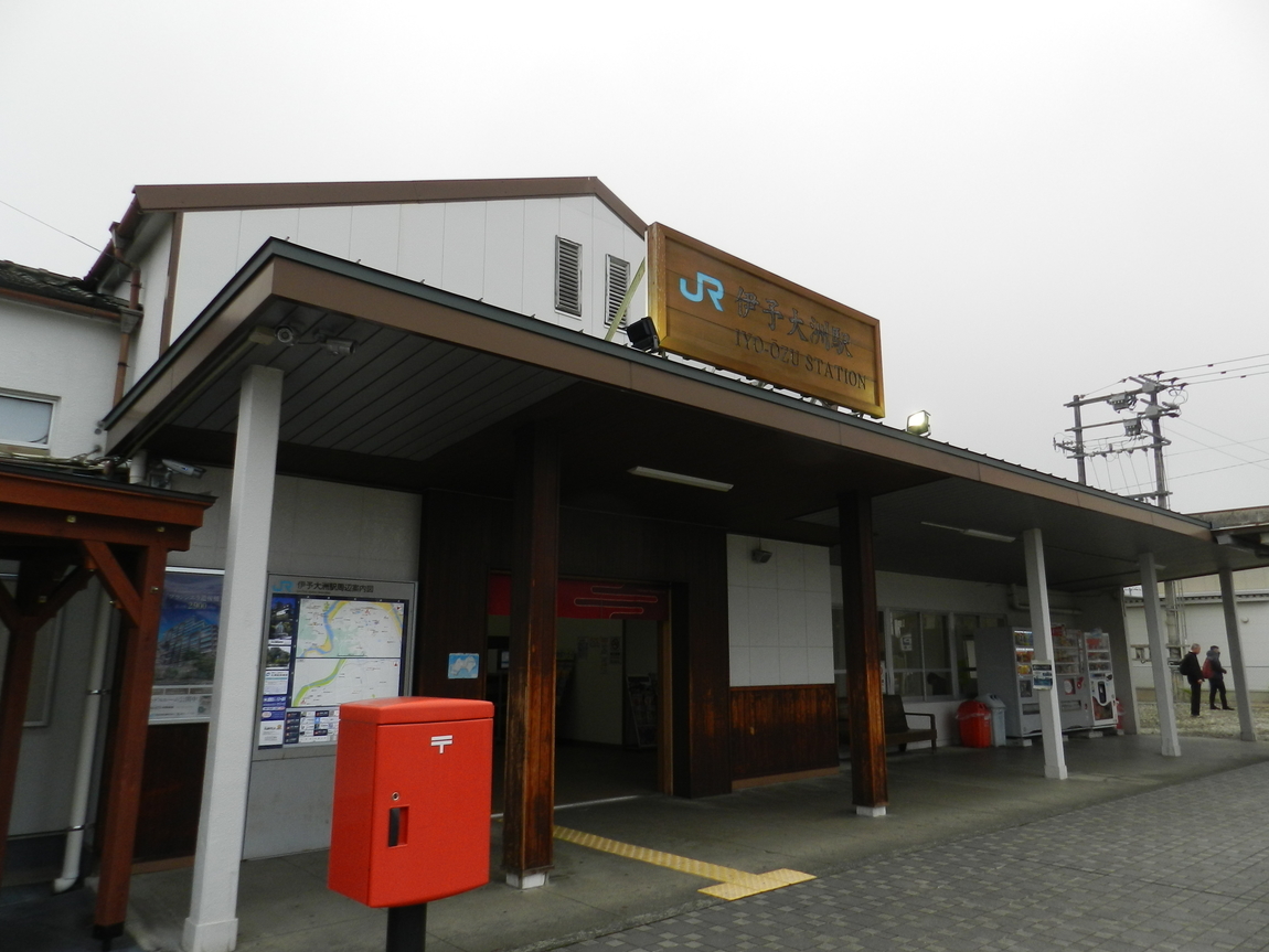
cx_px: 649
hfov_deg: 71.6
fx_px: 880
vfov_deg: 56.8
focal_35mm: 24
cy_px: 470
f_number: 3.4
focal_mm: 4
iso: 160
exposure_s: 1/200
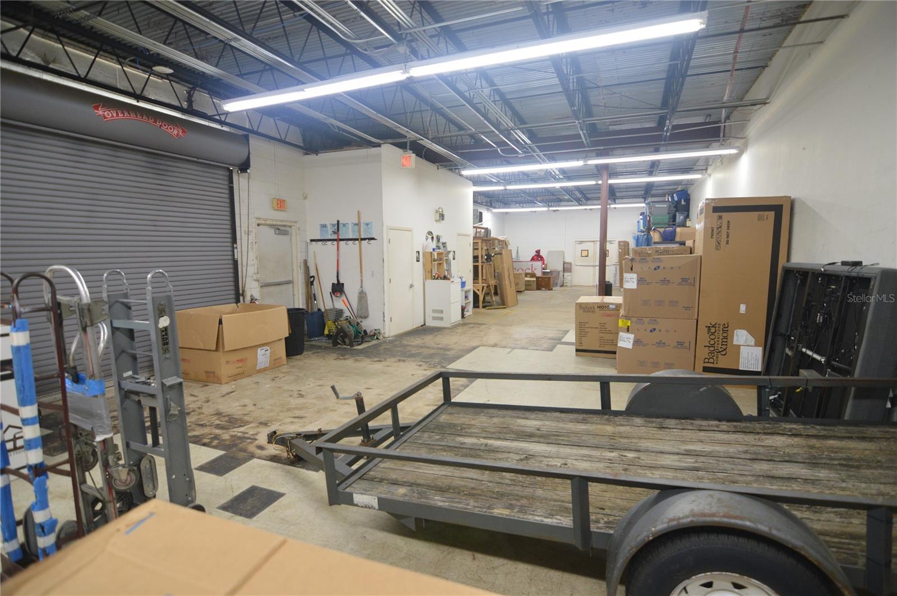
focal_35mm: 16
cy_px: 298
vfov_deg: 71.9
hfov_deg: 95.0
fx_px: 411
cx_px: 448
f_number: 2.8
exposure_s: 1/60
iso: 720
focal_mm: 11
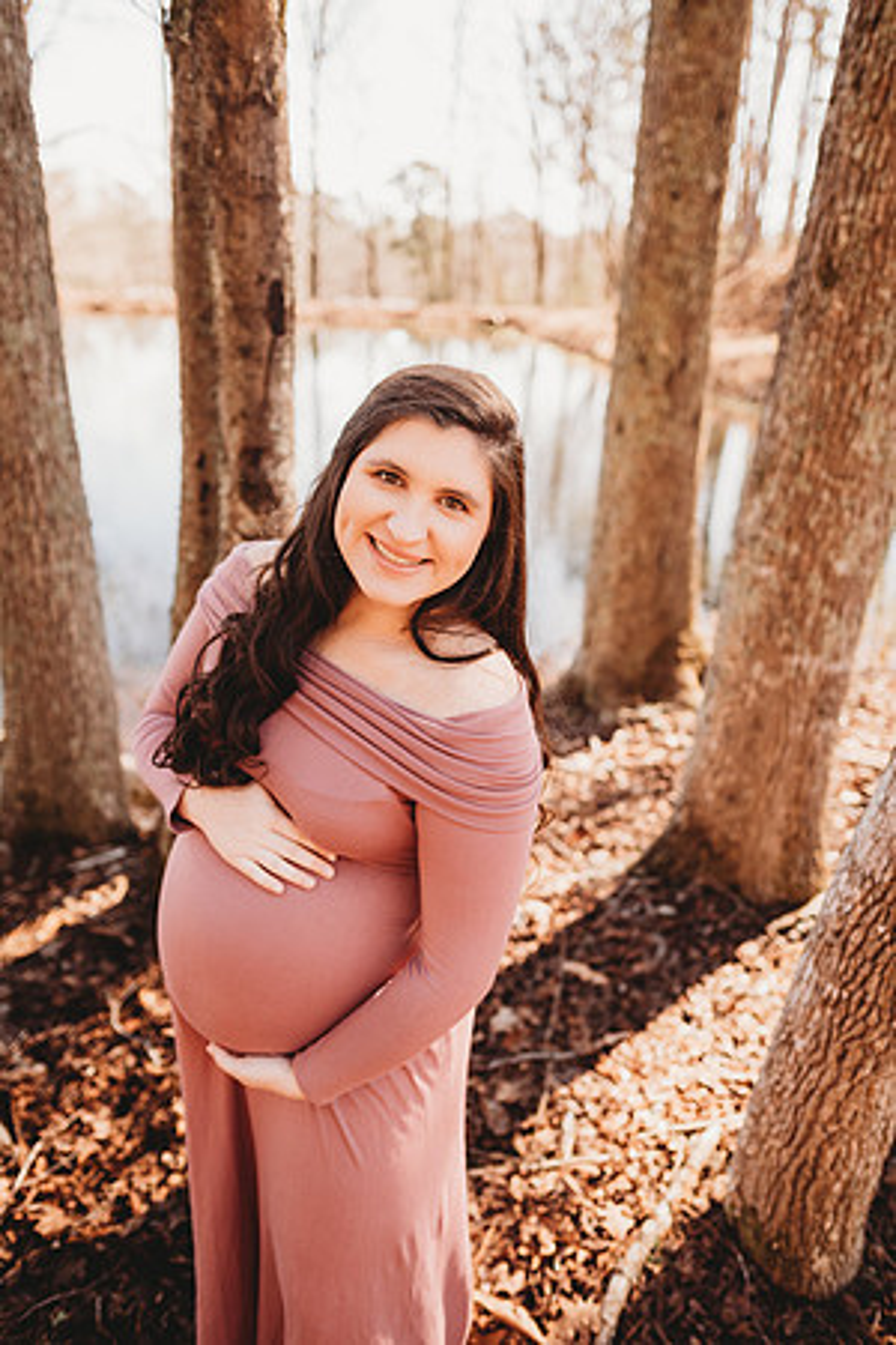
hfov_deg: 53.1
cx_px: 448
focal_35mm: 24
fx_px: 896
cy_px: 672
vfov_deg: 73.7
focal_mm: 24
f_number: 2.2
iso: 100
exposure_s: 1/250
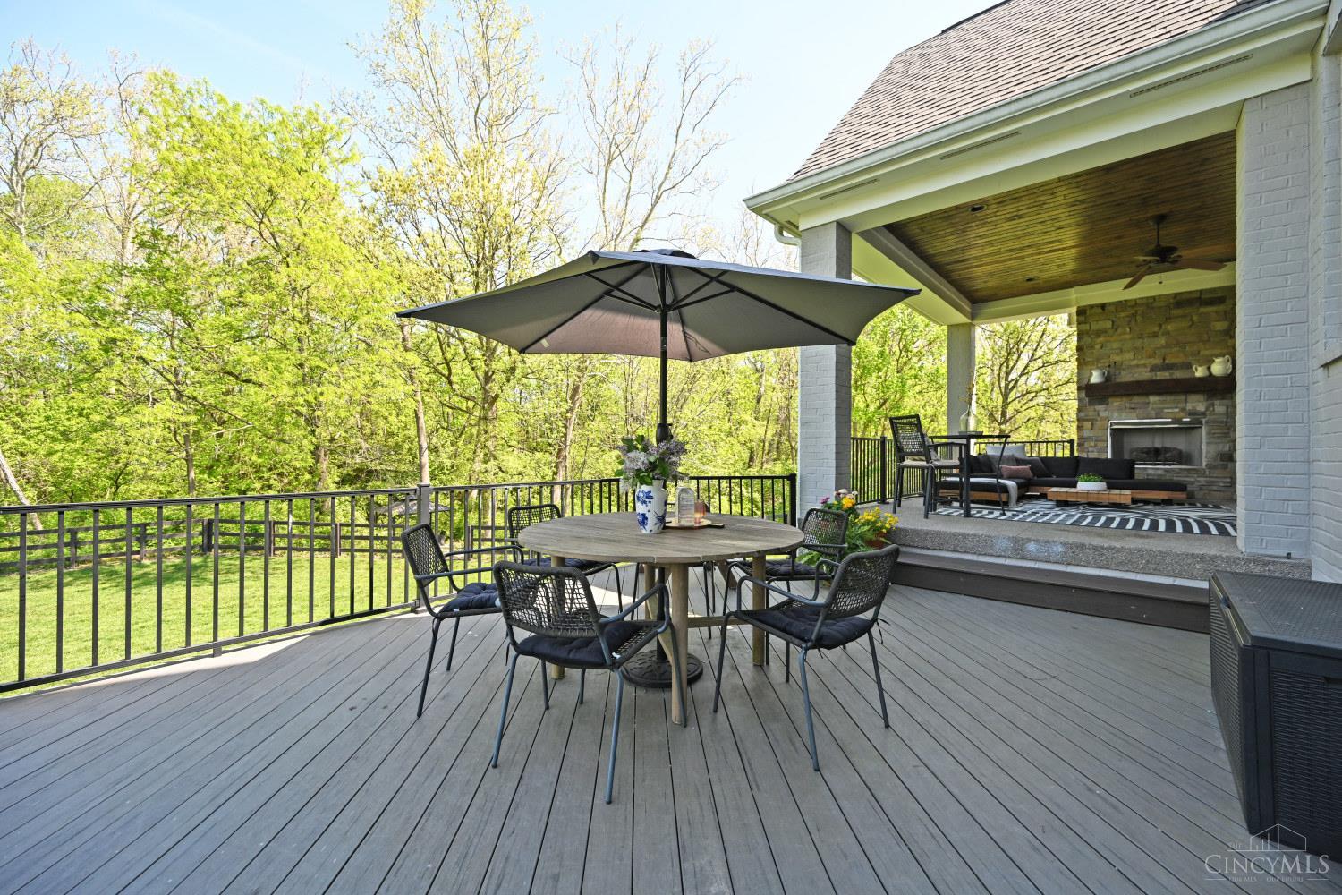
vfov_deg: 81.2
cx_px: 671
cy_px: 448
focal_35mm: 14
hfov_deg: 104.3
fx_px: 522
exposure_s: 1/250
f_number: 5.6
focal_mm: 14
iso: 180
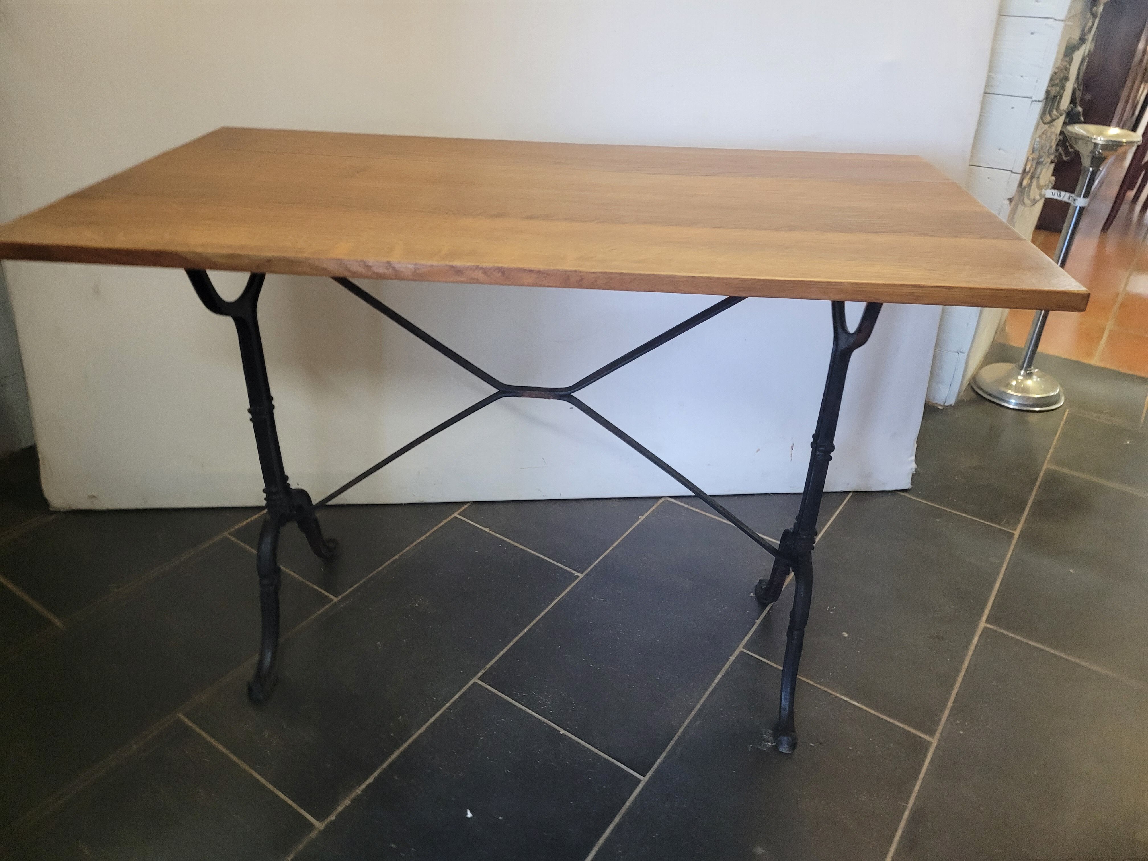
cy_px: 430
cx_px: 574
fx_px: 862
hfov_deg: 67.3
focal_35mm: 26
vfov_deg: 53.1
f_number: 1.8
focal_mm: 5.4
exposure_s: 1/50
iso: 500
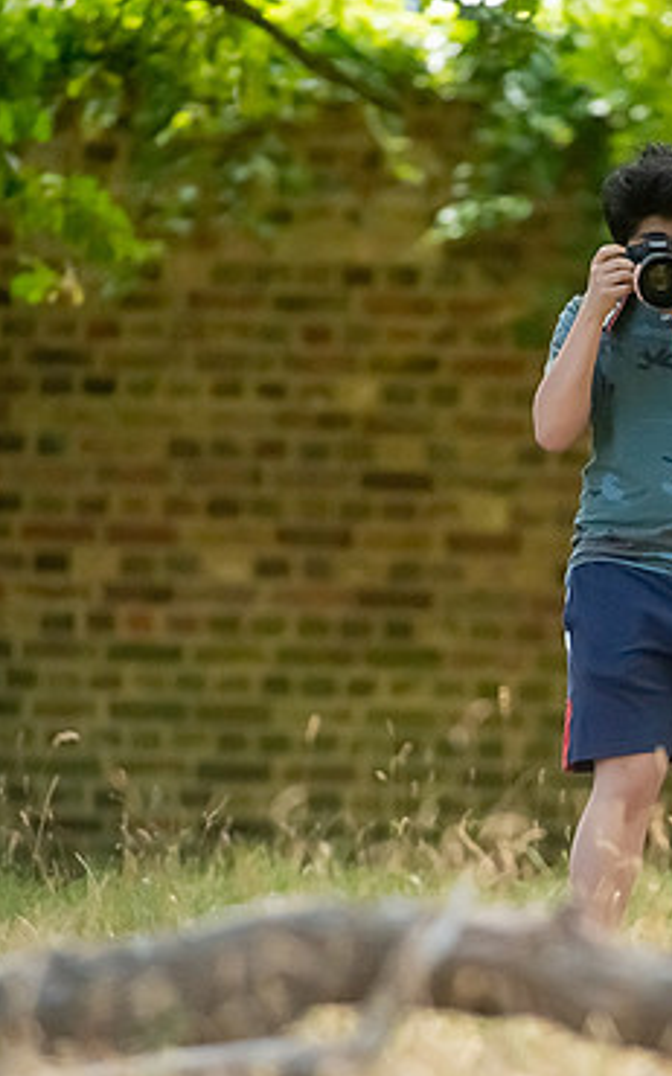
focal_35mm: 959
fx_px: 28123
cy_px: 526
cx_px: 812
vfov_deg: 2.2
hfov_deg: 1.4
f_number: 5.6
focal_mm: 600
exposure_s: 1/2500
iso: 7200
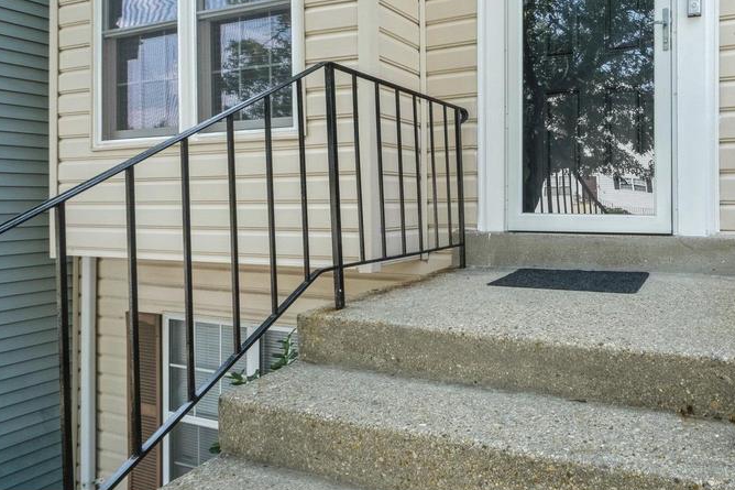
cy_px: 156
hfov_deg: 70.9
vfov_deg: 53.8
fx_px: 469
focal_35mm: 23
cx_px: 552
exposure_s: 1/125
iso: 400
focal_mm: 10
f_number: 8
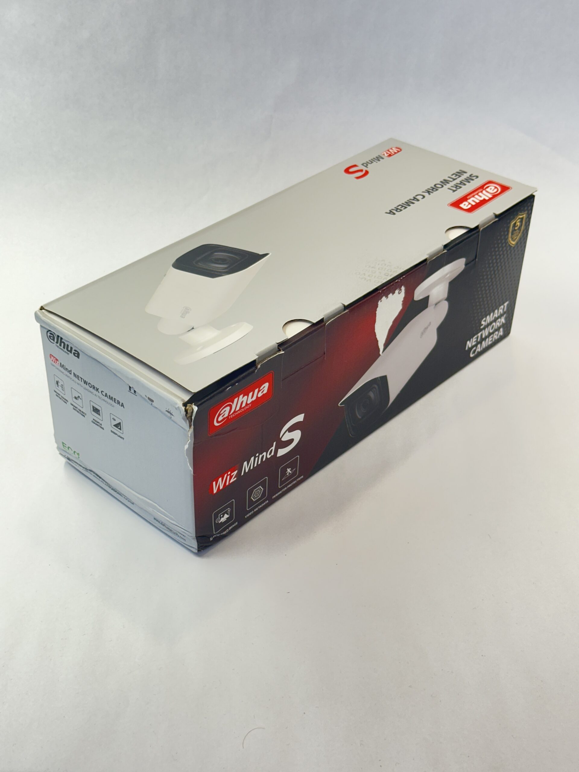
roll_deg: -1.3
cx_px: 290
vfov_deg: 39.7
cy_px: 386
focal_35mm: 48
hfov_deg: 30.3
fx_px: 1070
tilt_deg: -37.2
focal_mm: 6.86
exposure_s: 1/100
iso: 50
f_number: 1.78
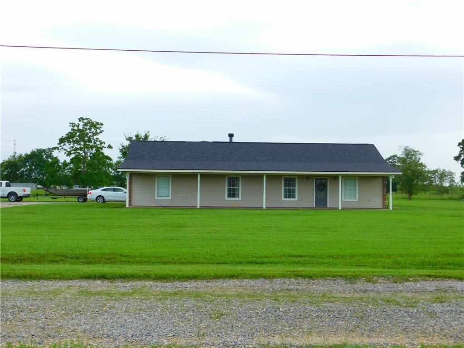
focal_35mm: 45
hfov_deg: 42.1
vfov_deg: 32.2
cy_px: 174
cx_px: 232
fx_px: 603
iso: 125
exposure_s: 1/500
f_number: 3.7
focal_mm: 8
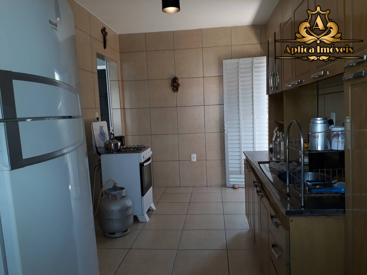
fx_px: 286
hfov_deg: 65.3
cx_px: 184
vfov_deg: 51.4
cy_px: 138
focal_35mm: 27
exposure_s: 1/33
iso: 40
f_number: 1.9
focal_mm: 3.6
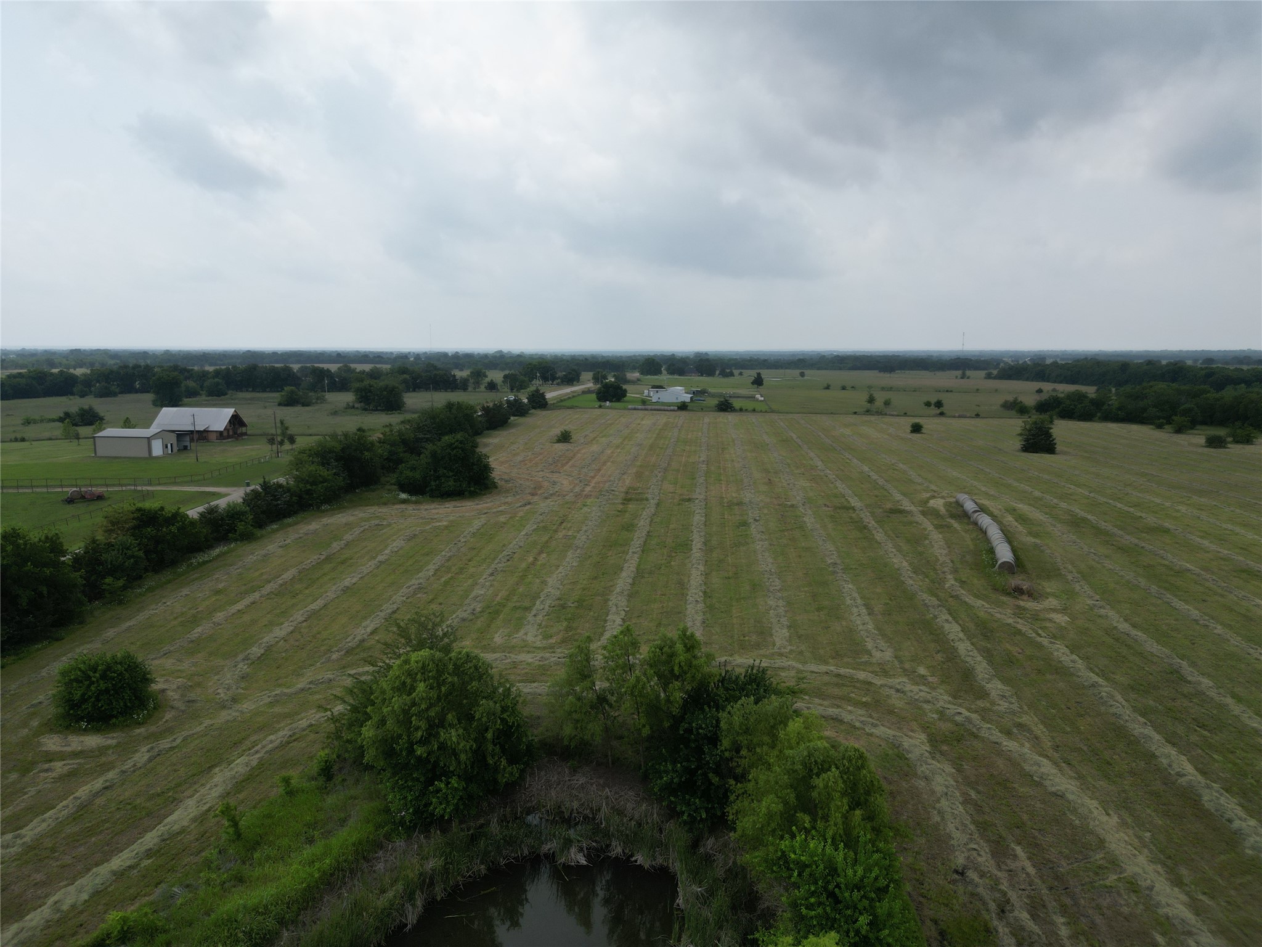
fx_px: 875
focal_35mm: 24
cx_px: 631
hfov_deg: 71.6
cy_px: 474
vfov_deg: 56.8
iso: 100
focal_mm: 6.72
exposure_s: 1/3200
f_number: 1.7
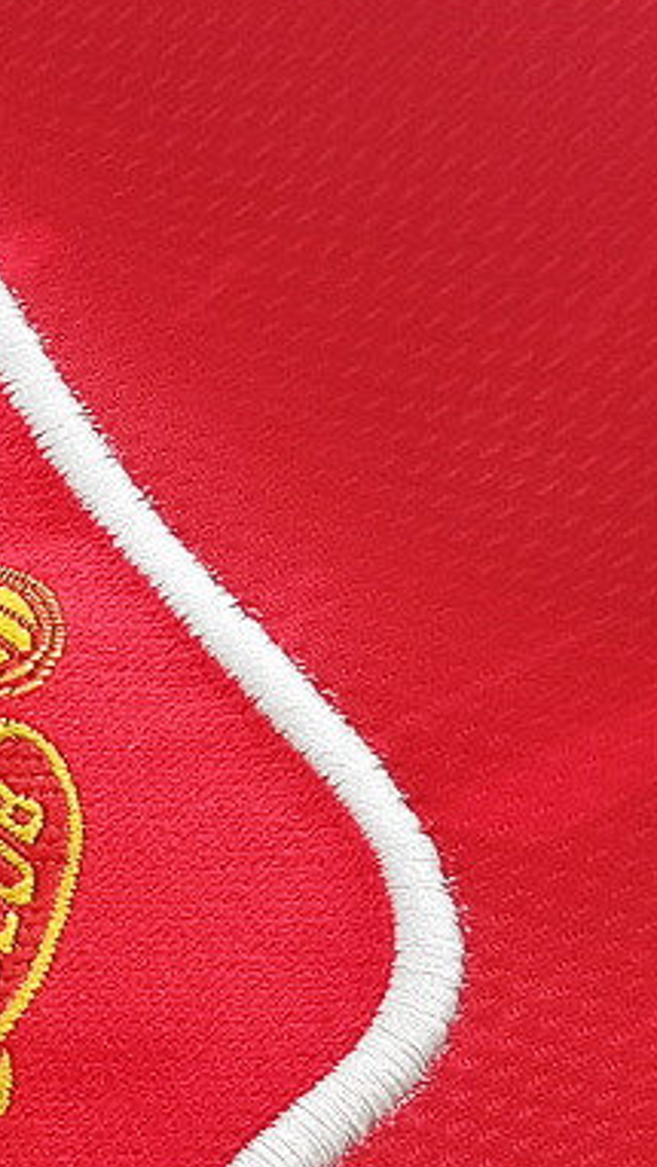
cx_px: -513
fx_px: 4767
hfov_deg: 7.6
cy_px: 776
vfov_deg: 13.9
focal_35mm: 154
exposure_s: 1/33.3
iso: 500
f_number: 1.8
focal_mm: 5.58
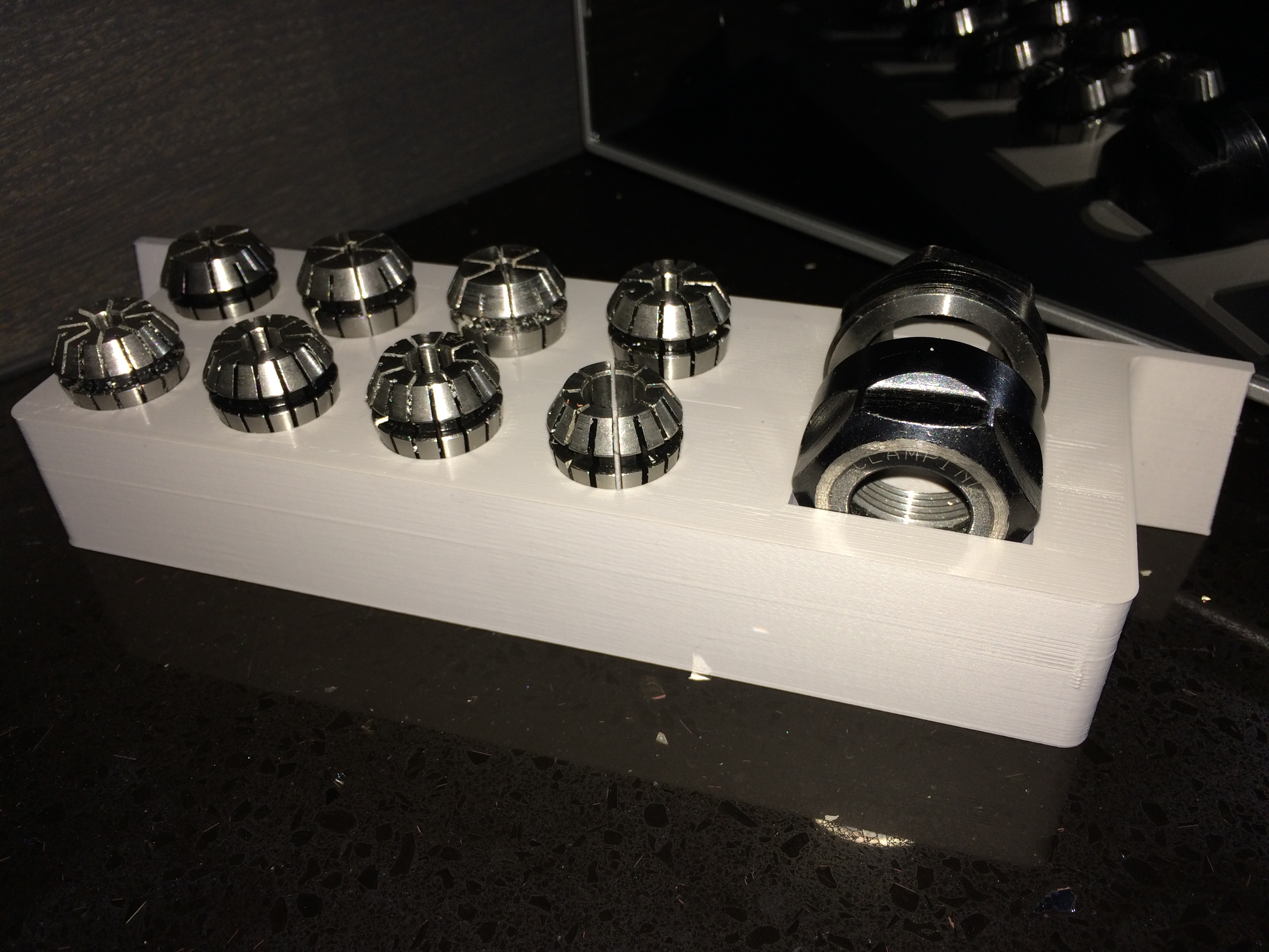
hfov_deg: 61.7
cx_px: 634
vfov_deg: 48.2
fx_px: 1063
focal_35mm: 29
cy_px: 476
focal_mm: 4.15
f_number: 2.2
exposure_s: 1/75
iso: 32
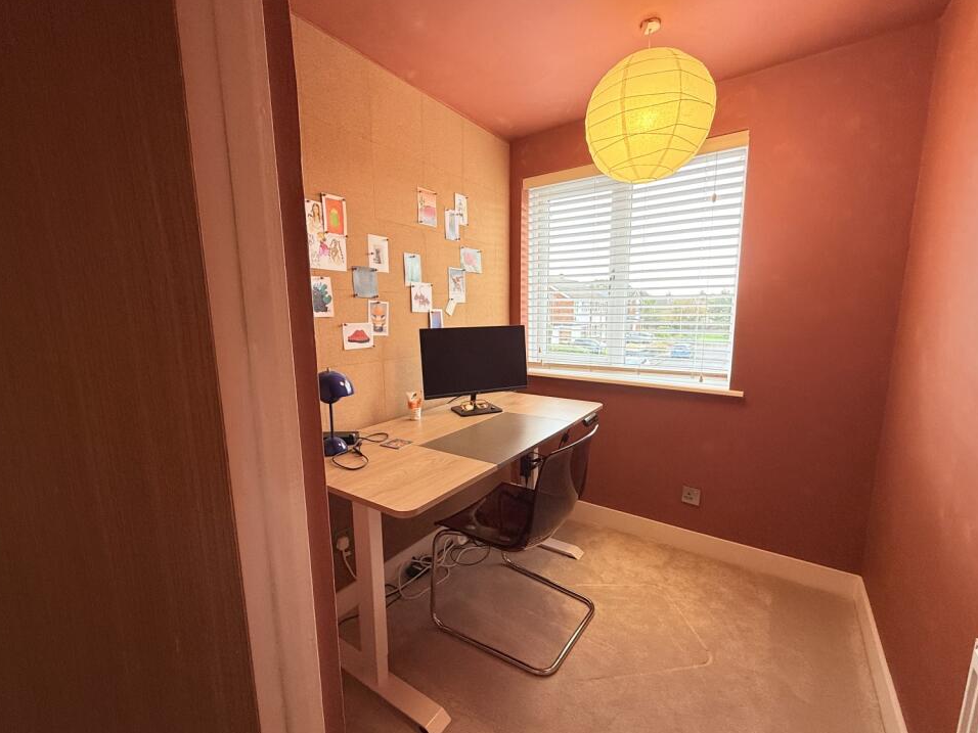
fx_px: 424
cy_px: 380
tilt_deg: -8.7
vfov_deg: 81.7
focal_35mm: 15
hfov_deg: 98.2
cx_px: 493
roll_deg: +0.5
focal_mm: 2.22
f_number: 2.2
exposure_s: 1/99
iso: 125
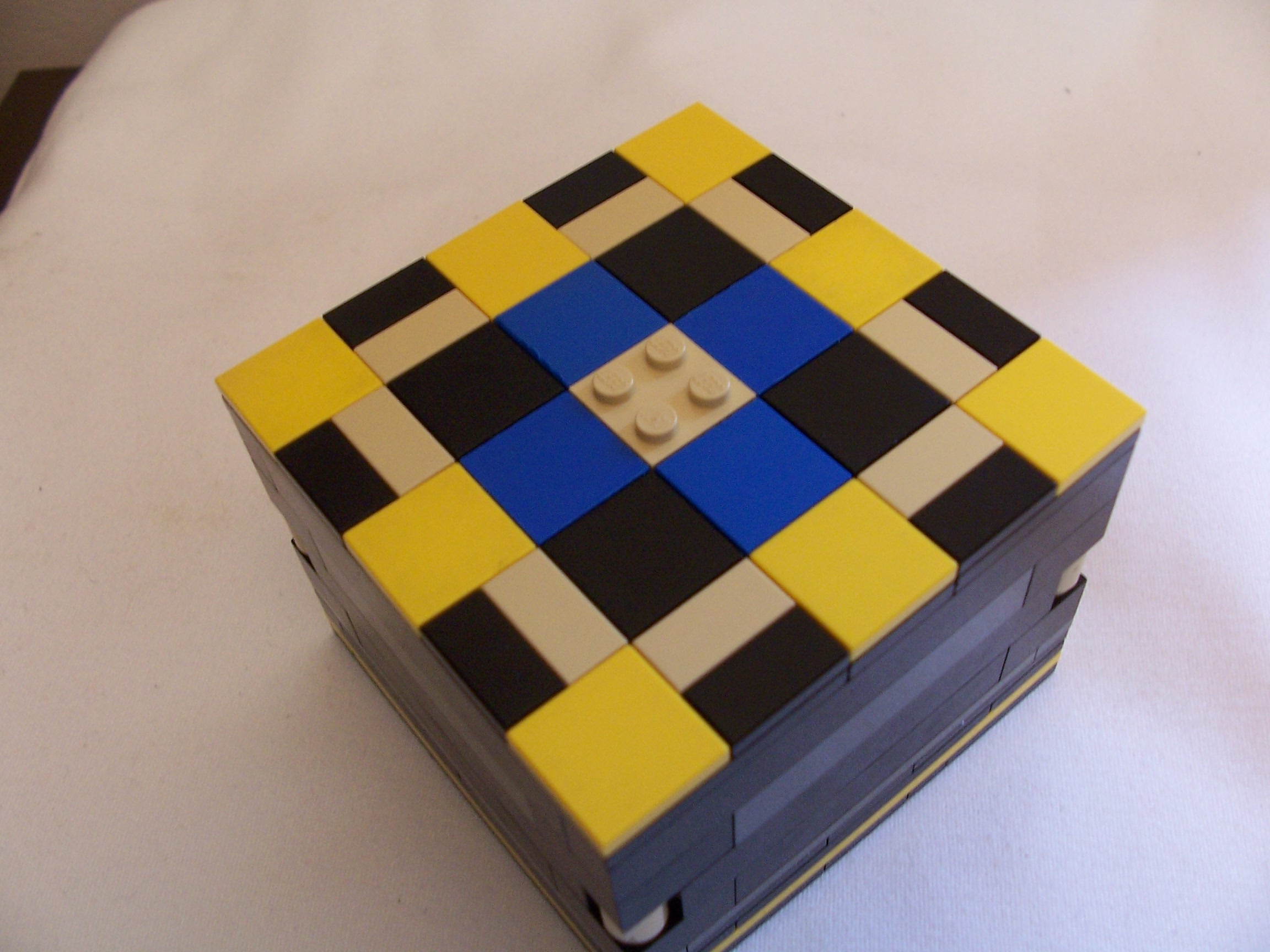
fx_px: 1284
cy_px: 476
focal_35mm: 35
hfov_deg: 52.6
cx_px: 635
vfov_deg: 40.7
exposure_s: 1/20
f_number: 2.8
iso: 140
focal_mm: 6
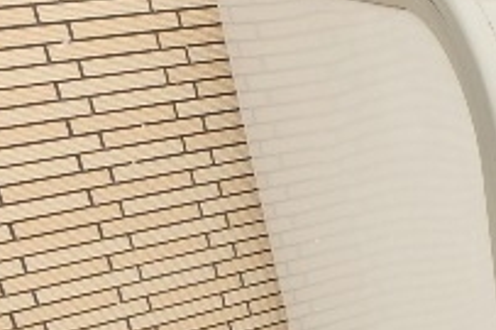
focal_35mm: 69
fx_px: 950
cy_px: 376
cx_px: 706
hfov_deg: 24.2
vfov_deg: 18.8
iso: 125
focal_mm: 3.7
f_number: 3.5
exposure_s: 1/320
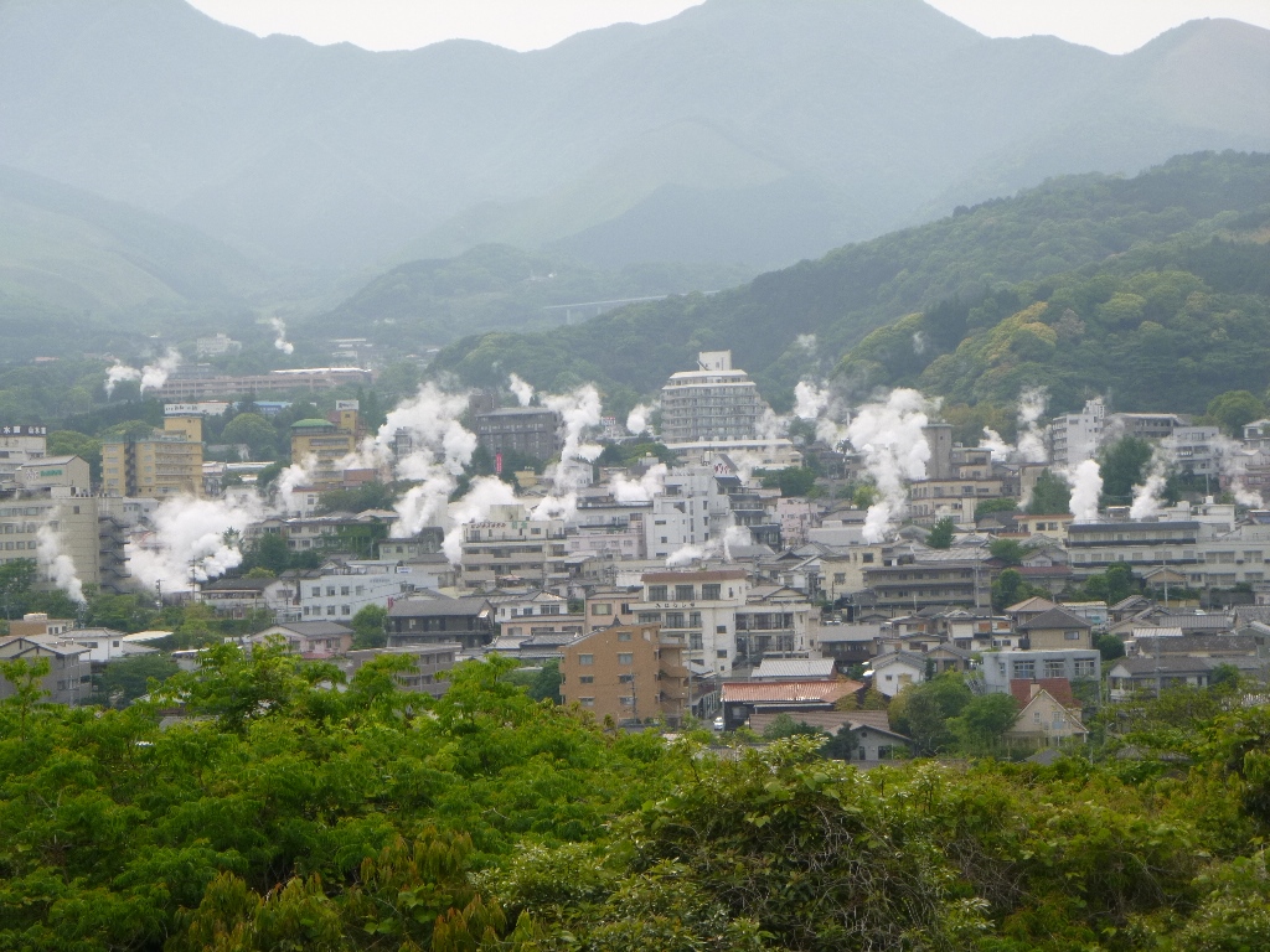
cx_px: 635
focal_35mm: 93
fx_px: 3412
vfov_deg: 15.9
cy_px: 476
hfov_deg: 21.1
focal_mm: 16.7
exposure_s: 1/200
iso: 100
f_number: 5.7
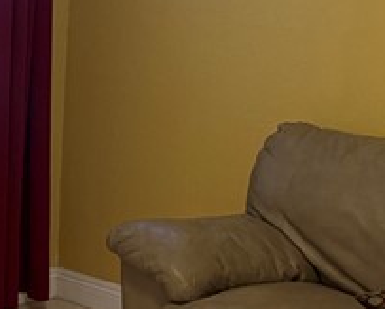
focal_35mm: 118
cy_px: 178
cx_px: -178
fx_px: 1346
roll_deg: -1.3
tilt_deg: -11.3
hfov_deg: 15.2
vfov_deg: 13.1
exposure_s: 1/120
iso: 320
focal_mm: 6.76
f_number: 1.78
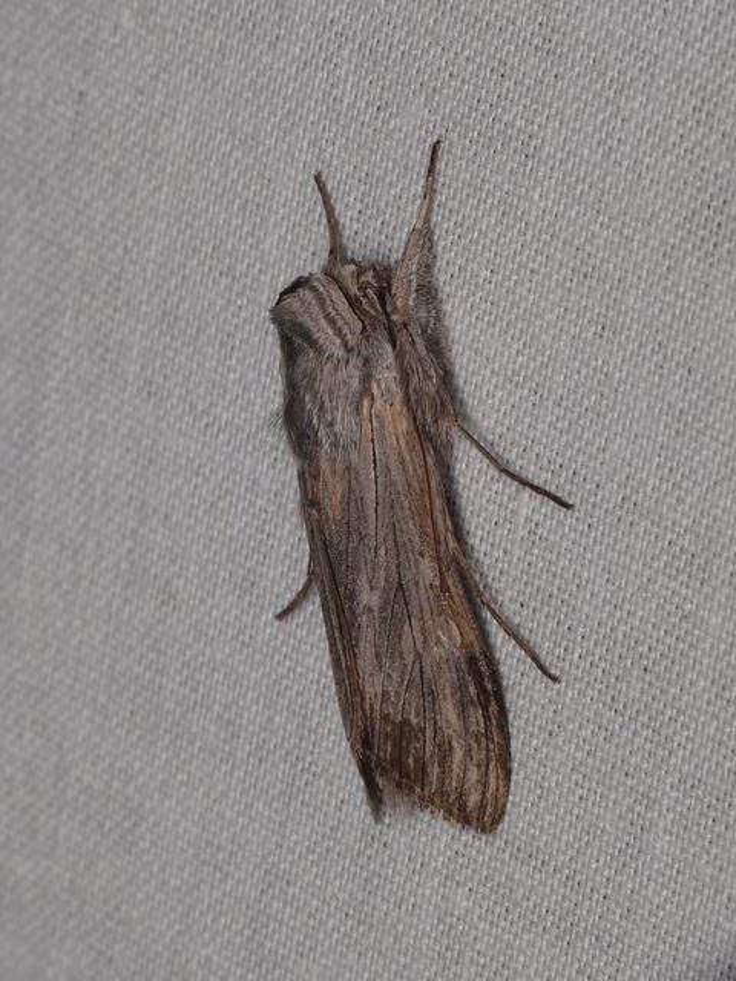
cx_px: 368
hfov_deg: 8.4
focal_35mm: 176
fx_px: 4989
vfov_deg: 11.2
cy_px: 490
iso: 100
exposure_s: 1/640
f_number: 11
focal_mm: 37.1
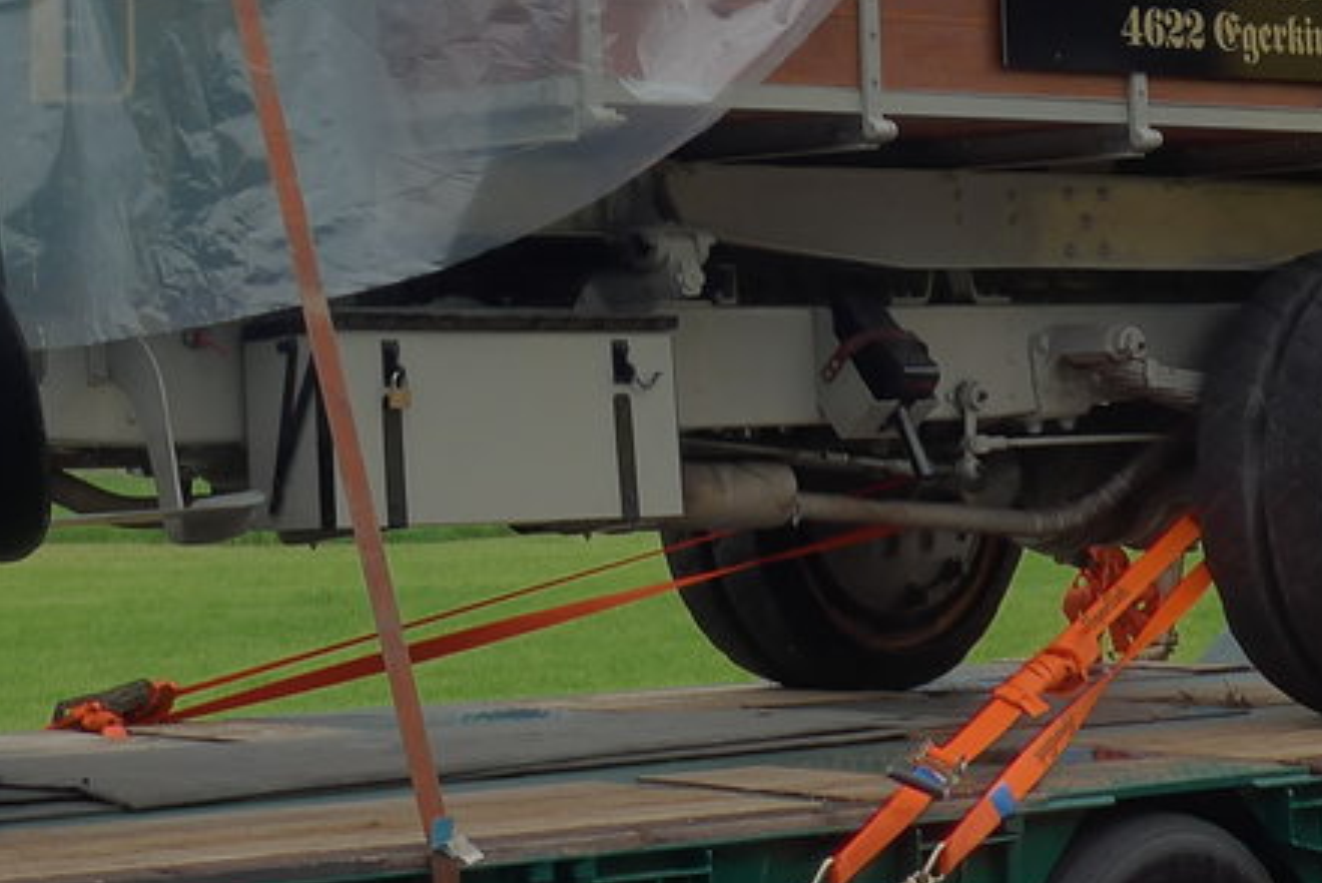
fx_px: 3748
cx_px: 303
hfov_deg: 19.8
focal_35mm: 102
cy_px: -81
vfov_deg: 13.2
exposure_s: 1/800
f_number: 4
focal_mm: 7.5
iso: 160
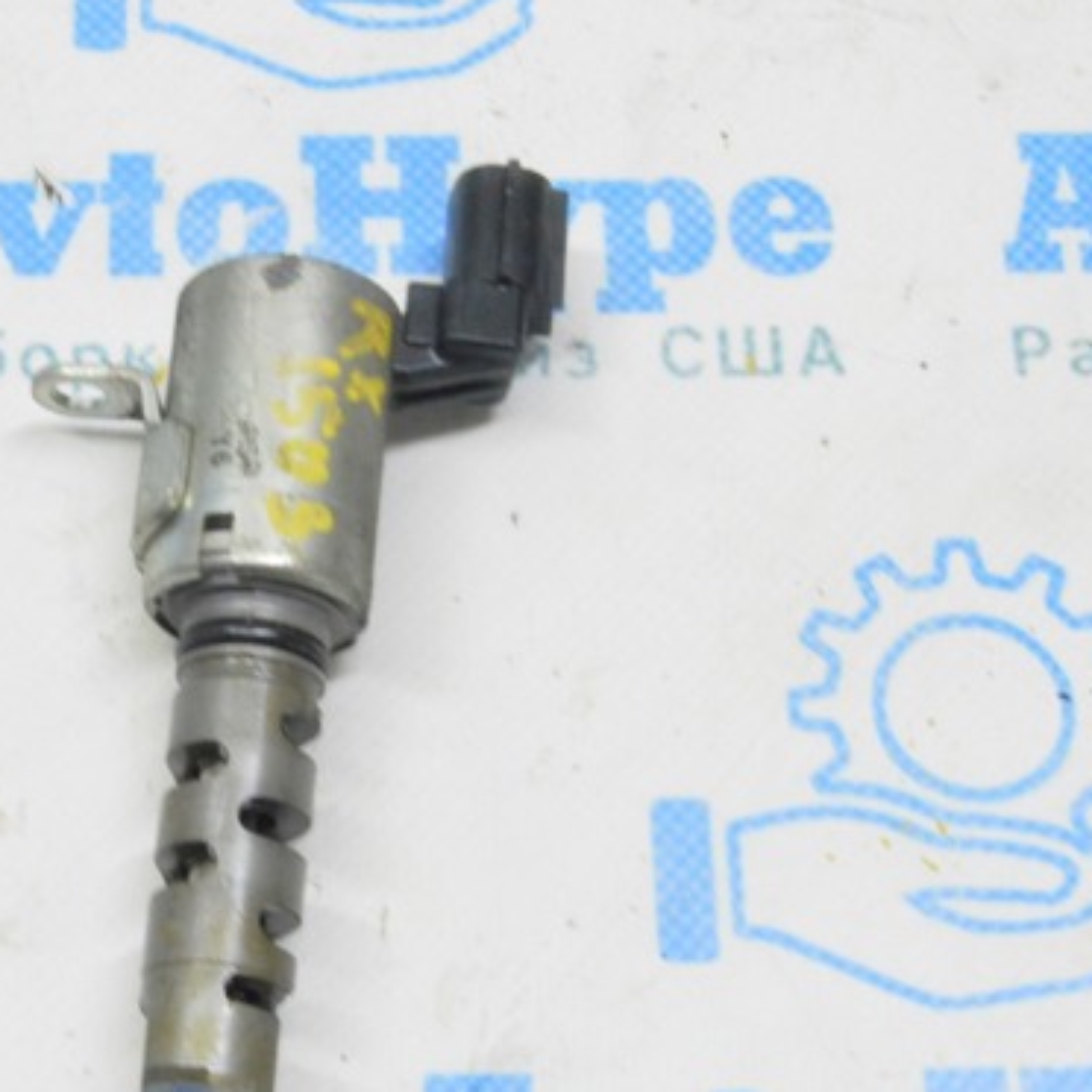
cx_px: 267
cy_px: 594
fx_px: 3284
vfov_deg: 18.9
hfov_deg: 18.8
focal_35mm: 92
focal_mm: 42
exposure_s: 1/15
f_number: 20
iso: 6400
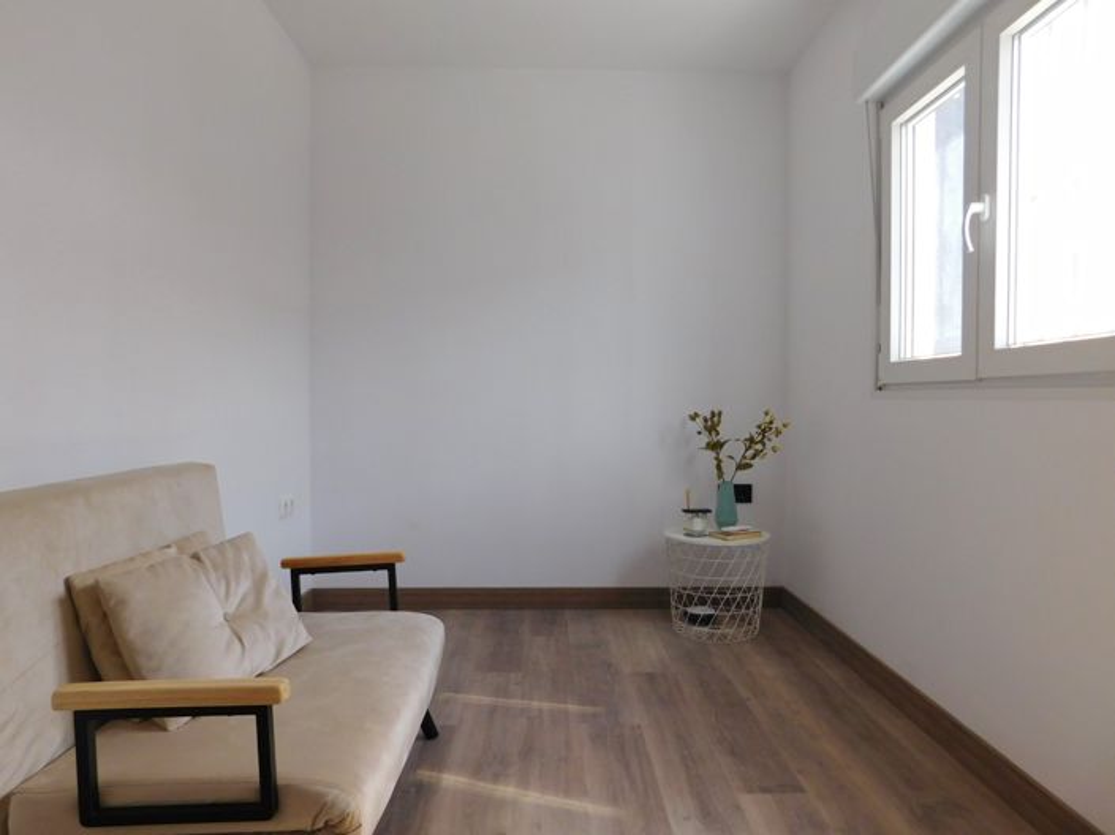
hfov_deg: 74.0
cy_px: 418
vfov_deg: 58.8
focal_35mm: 23
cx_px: 558
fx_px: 740
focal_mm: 4
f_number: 3
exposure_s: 1/125
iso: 125
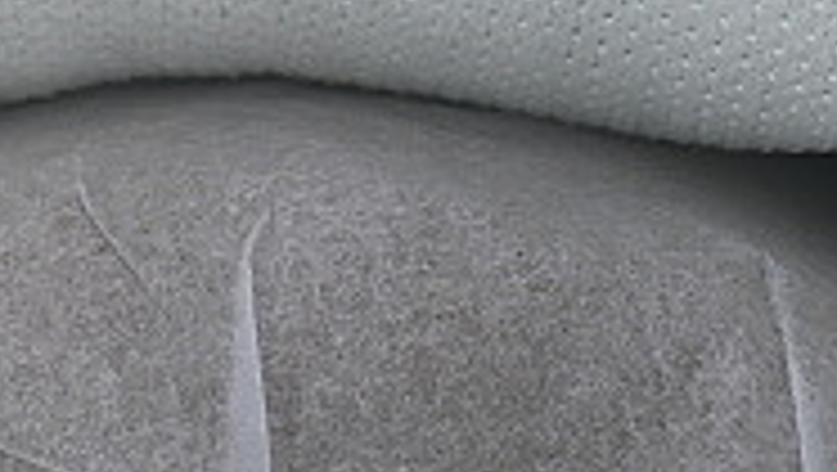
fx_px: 10107
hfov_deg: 4.7
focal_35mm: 455
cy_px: -742
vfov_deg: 2.7
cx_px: 117
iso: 160
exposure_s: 1/80
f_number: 8
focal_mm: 50
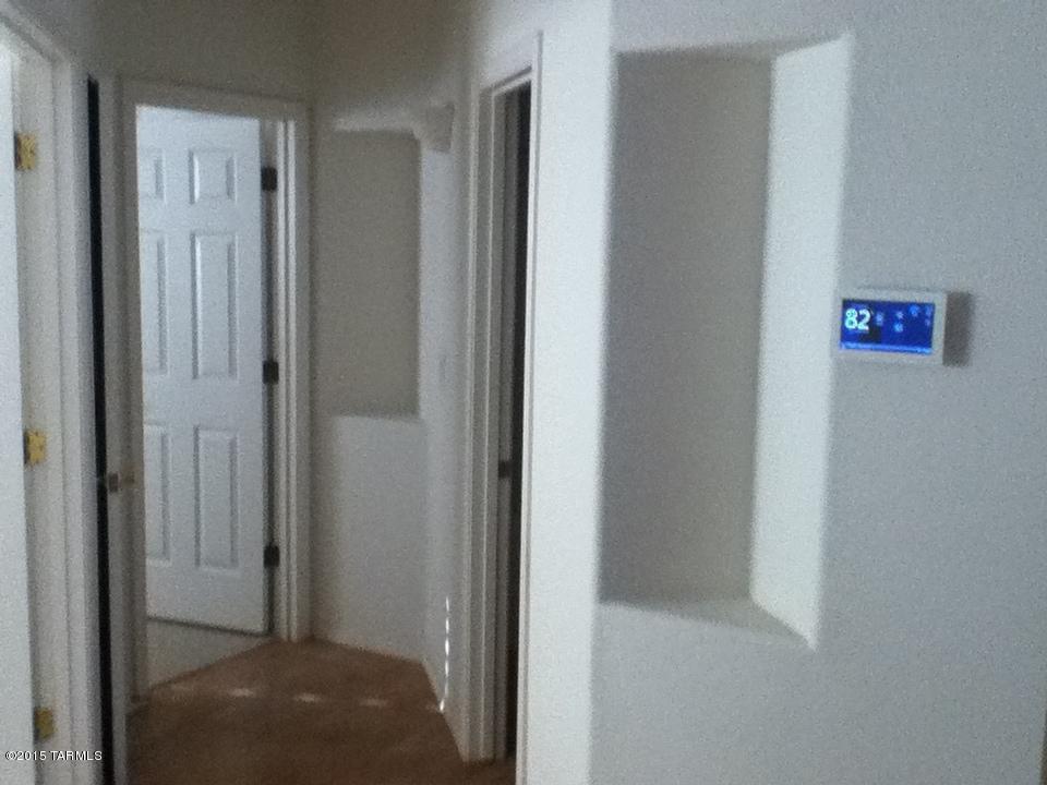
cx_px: 524
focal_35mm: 32
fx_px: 968
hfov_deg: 56.8
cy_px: 392
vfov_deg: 44.2
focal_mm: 3.85
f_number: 2.4
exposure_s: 1/30
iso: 200
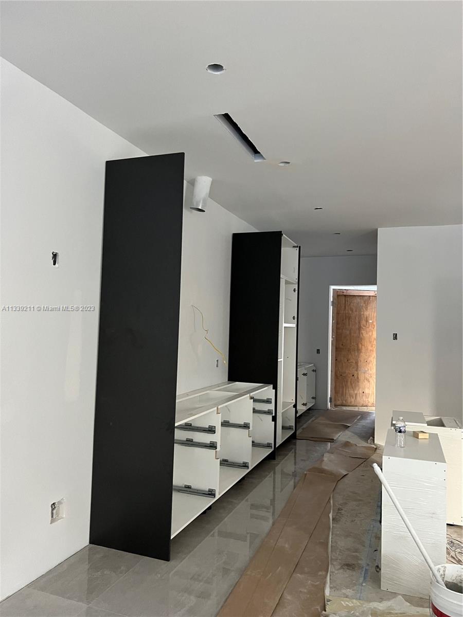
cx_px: 232
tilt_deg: +3.7
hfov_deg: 53.1
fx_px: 464
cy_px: 308
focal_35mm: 26
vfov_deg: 67.3
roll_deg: -0.1
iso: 500
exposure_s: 1/60
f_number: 1.5
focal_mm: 5.7
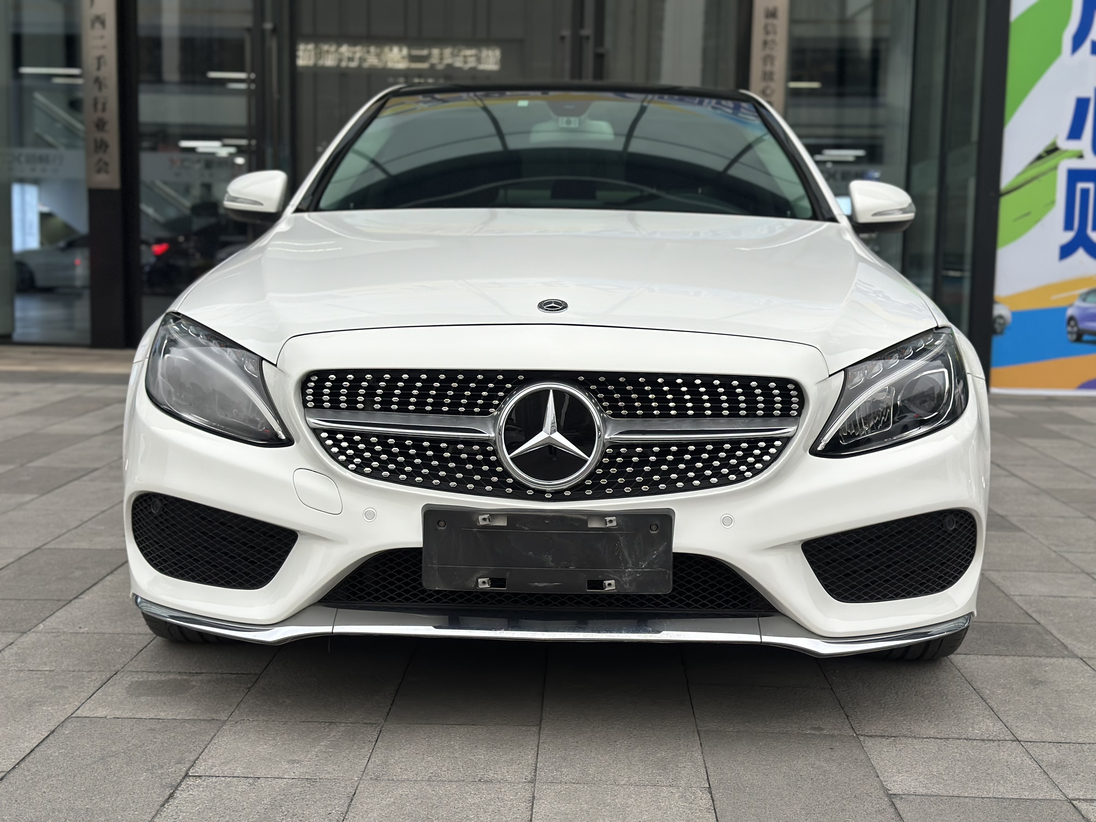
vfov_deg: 30.3
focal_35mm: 48
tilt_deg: -5.9
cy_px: 411
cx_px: 548
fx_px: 1520
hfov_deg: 39.7
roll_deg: -0.9
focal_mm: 6.86
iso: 80
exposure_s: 1/597
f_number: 1.78
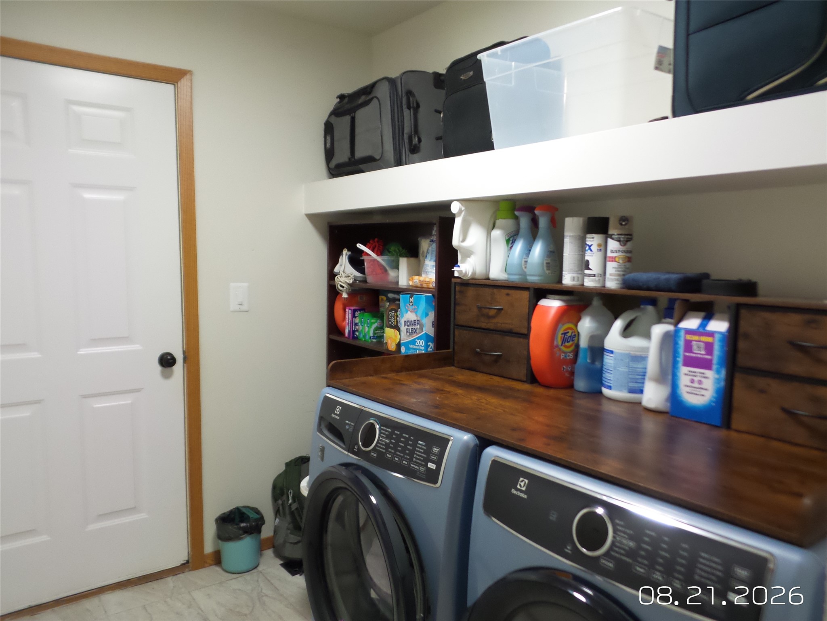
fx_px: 669
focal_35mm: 28
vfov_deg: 49.7
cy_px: 310
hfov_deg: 63.4
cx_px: 414
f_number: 2.9
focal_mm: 5
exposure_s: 1/30
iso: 400
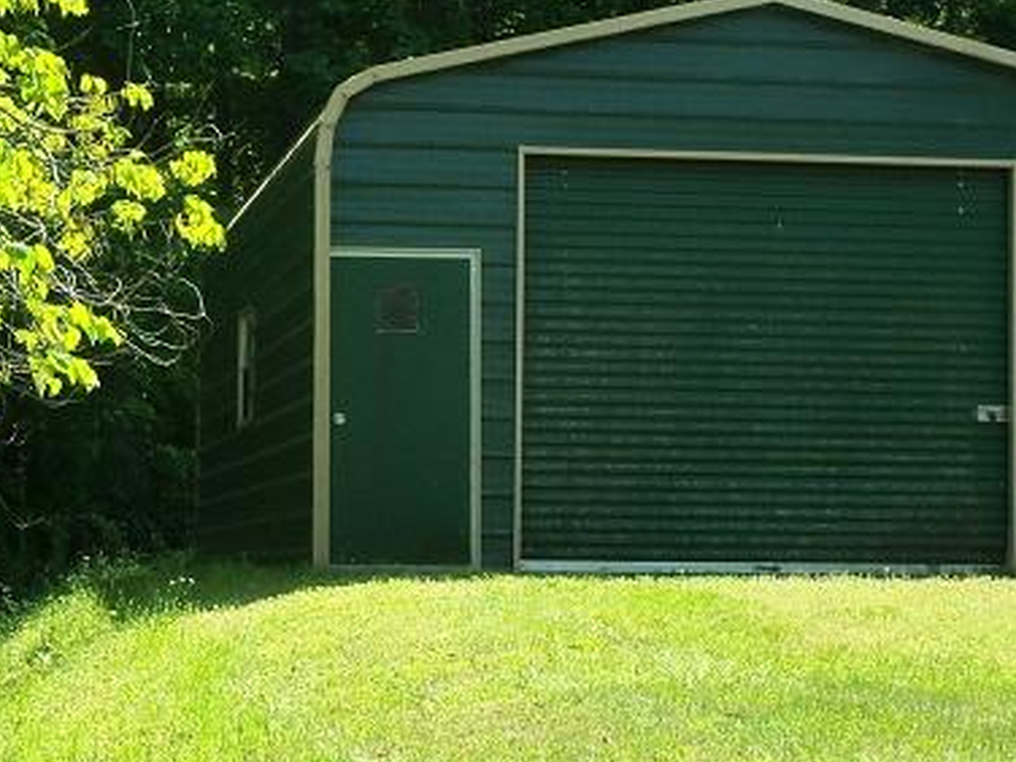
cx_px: 373
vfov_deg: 14.5
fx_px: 2994
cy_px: 519
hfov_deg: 19.2
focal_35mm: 102
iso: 80
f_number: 3.9
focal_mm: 8.7
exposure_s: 1/250
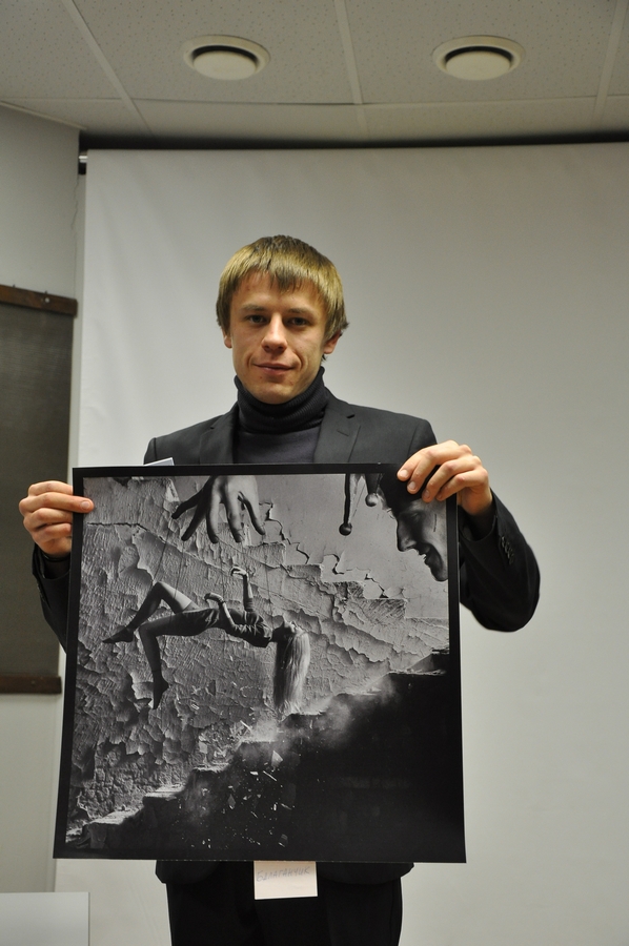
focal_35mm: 60
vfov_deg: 33.4
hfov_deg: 22.6
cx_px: 314
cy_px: 473
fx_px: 1576
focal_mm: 40
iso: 800
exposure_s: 1/50
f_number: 4.5
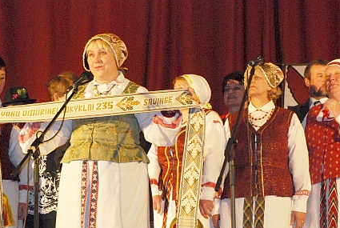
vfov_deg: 9.0
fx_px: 1448
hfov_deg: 13.4
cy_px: 152
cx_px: 192
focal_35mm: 153
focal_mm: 62
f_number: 5.6
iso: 1600
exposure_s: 1/60
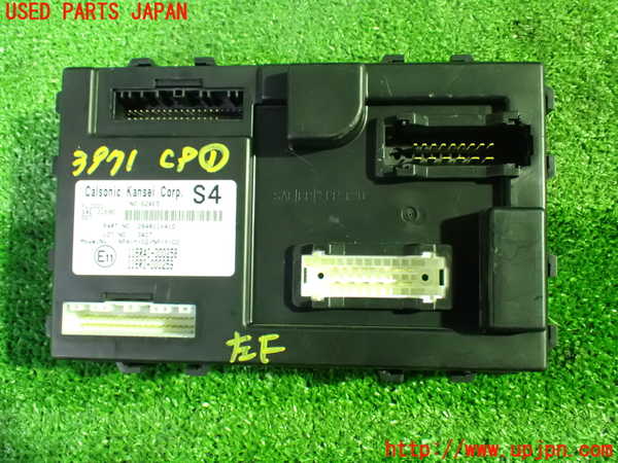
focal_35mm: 36
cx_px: 309
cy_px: 232
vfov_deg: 39.7
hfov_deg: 51.4
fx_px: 643
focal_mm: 6.37
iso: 1600
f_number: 2.5
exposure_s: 1/30
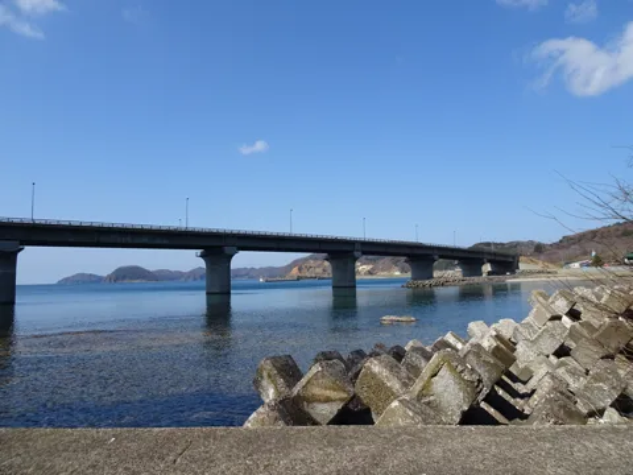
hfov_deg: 71.6
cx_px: 316
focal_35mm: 24
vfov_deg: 56.8
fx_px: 439
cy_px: 238
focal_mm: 4.1
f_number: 3.5
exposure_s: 1/1000
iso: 80
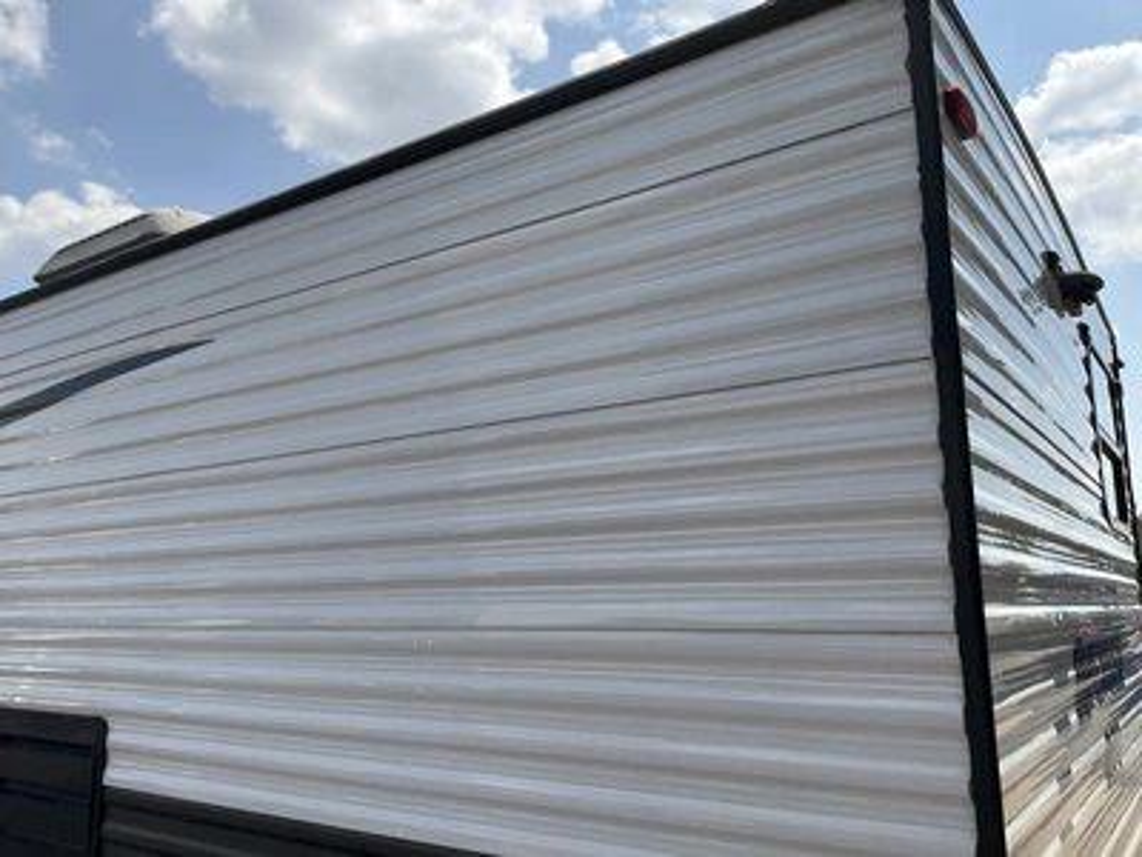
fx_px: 957
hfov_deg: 61.7
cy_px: 428
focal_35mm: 29
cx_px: 571
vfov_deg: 48.2
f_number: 1.8
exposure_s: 1/1984
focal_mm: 3
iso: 25
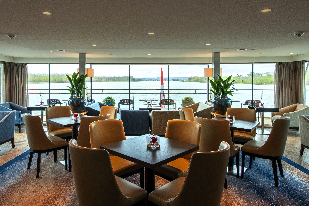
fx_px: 180
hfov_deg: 81.2
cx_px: 154
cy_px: 103
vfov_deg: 59.5
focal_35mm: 21
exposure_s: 1/1000
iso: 320
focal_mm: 21
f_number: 10
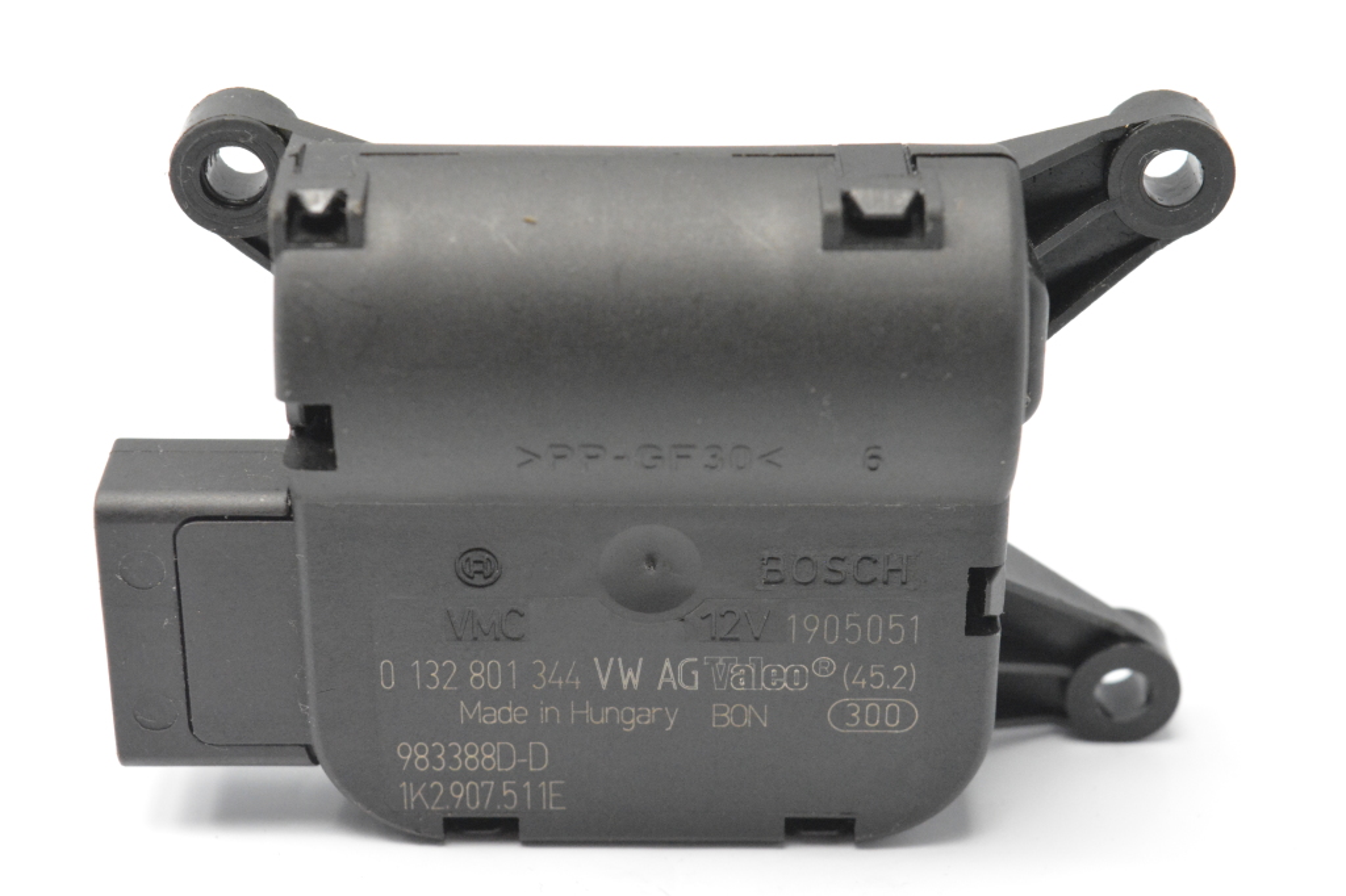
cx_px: 673
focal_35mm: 75
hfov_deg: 27.0
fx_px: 2803
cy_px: 448
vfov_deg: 18.2
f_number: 10
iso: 6400
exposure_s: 1/400
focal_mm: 50
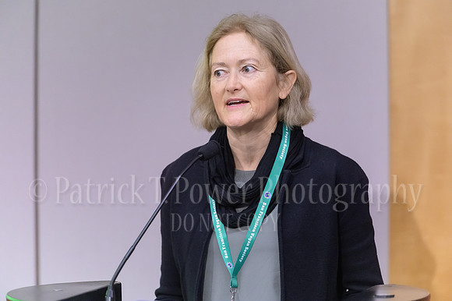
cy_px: 150
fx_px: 3513
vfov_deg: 4.9
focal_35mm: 280
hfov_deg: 7.4
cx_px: 226
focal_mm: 280
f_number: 4
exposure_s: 1/400
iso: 5000
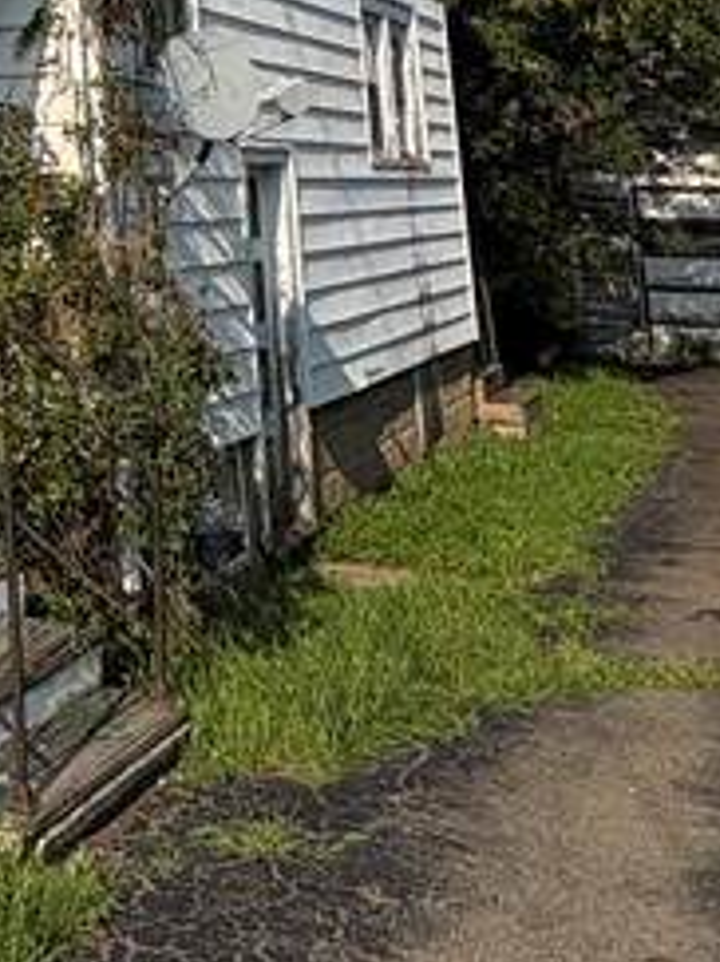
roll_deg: +0.4
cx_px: -415
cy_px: -166
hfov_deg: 20.5
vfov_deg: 28.8
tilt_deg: +12.0
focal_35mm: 59
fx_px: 1638
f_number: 2.2
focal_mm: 2.22
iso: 50
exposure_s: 1/2770
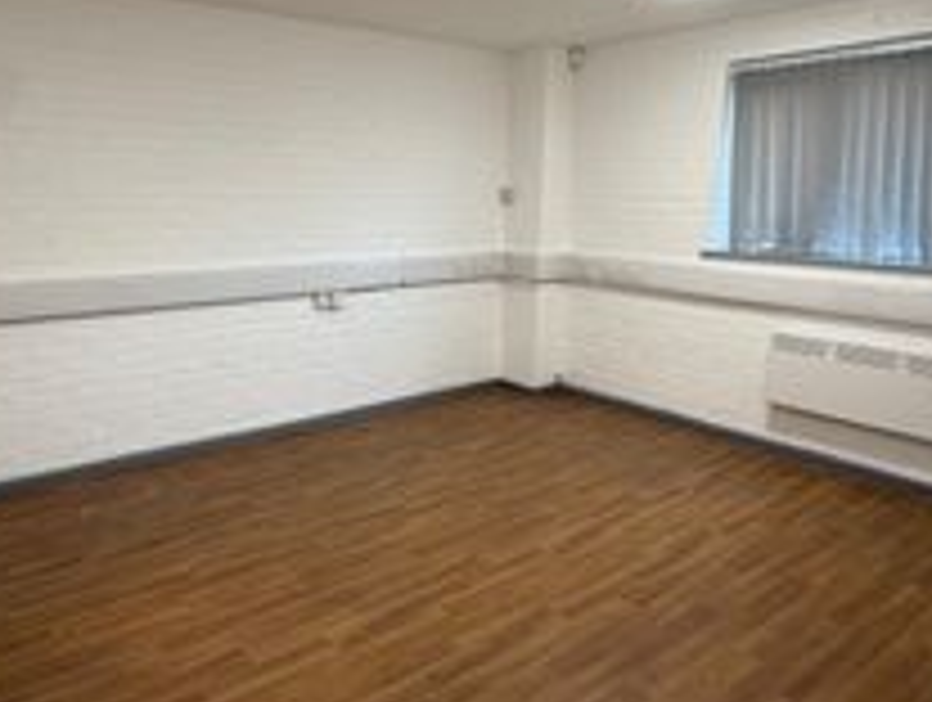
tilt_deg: -11.9
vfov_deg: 51.5
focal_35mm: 27
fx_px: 728
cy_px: 328
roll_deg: +0.8
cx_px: 405
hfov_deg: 65.0
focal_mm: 2.22
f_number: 2.2
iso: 160
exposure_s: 1/100
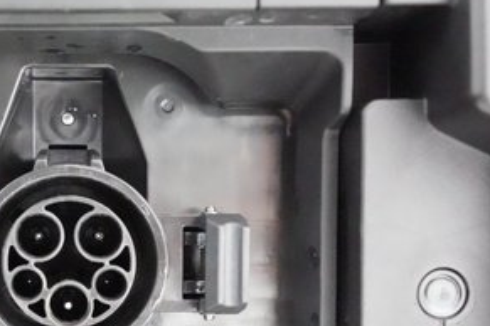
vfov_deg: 24.1
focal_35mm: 55
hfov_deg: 34.5
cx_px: 64
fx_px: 749
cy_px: 281
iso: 40000
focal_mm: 25
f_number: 4.5
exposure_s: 1/100
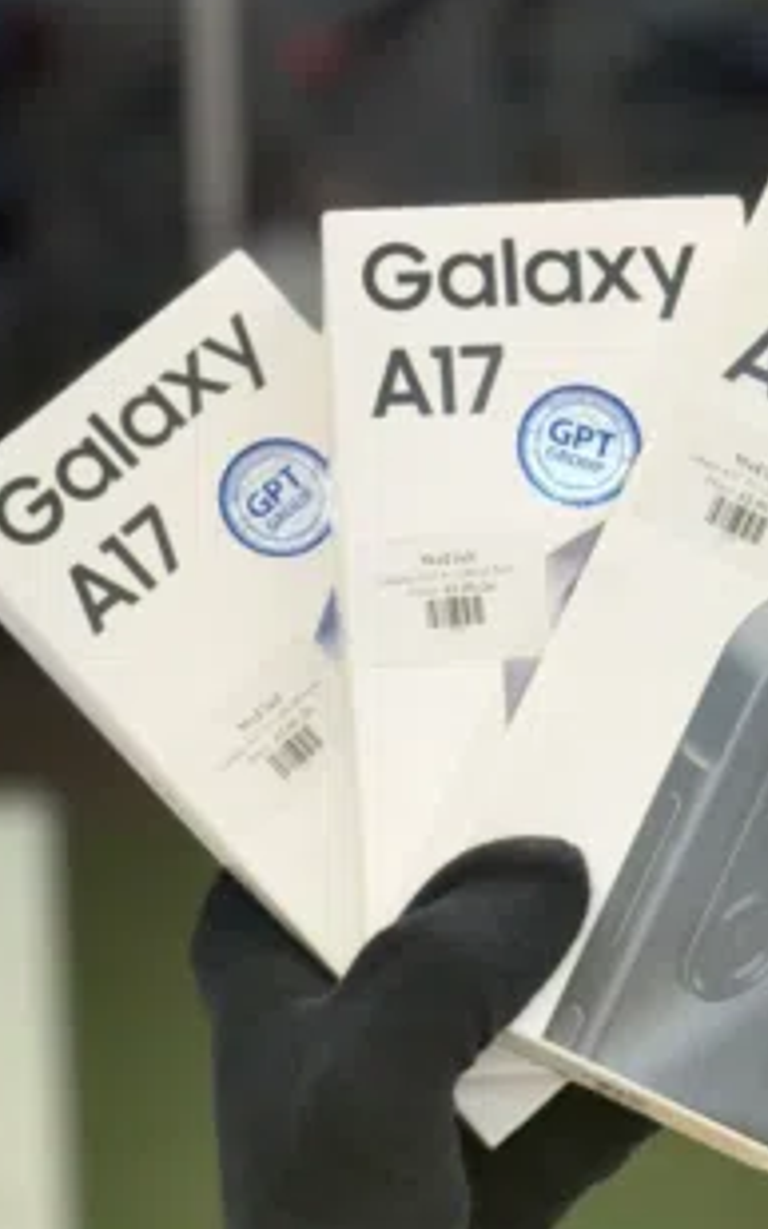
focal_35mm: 95
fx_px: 3183
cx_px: 481
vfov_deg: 21.8
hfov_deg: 13.7
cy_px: 718
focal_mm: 5.96
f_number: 1.6
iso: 40
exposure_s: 1/310
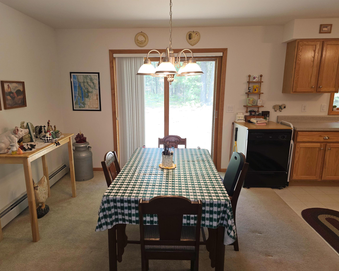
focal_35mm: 24
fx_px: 241
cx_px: 161
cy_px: 135
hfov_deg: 70.2
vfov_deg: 58.8
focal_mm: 6.3
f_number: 1.7
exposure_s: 1/60
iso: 64
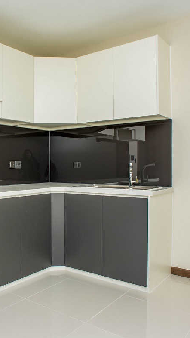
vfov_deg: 61.0
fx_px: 287
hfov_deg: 35.7
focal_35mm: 32
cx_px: 43
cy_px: 171
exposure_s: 1/125
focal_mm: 20
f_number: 7.1
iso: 400
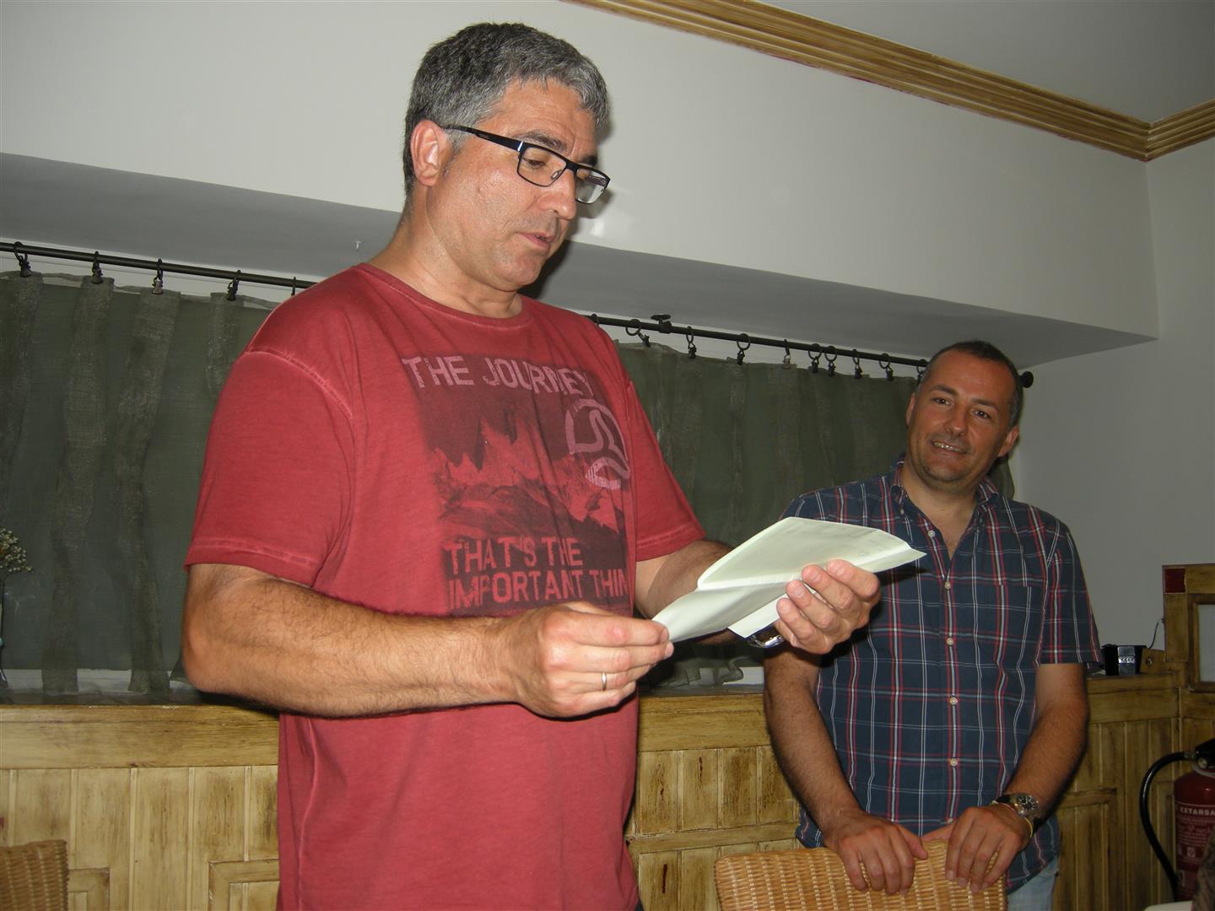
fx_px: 1228
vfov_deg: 40.7
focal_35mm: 35
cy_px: 456
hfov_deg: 52.6
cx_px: 608
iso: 64
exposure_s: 1/60
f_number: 2.7
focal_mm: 7.5
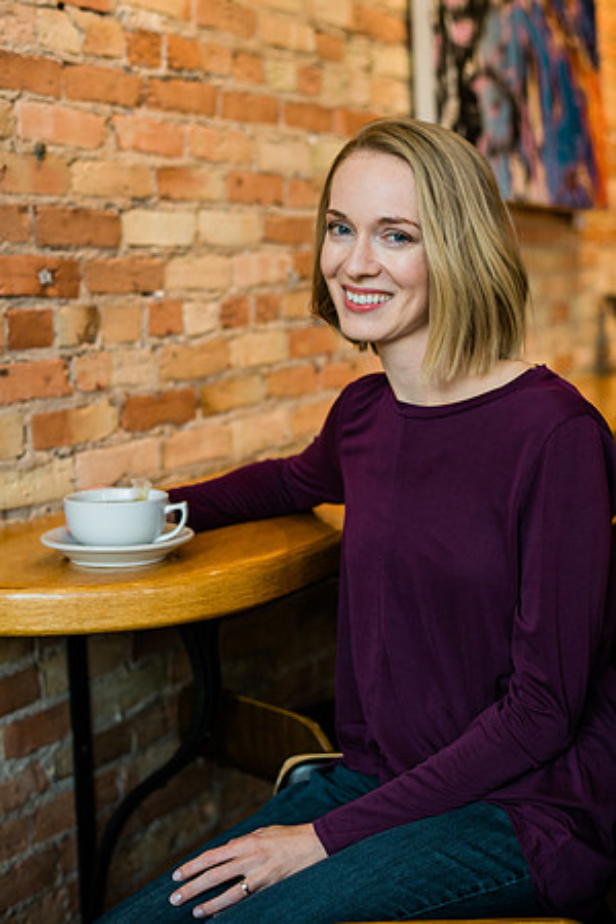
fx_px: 1489
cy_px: 462
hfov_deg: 23.4
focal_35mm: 58
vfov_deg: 34.5
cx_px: 308
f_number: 3.2
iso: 500
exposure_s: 1/125
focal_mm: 58
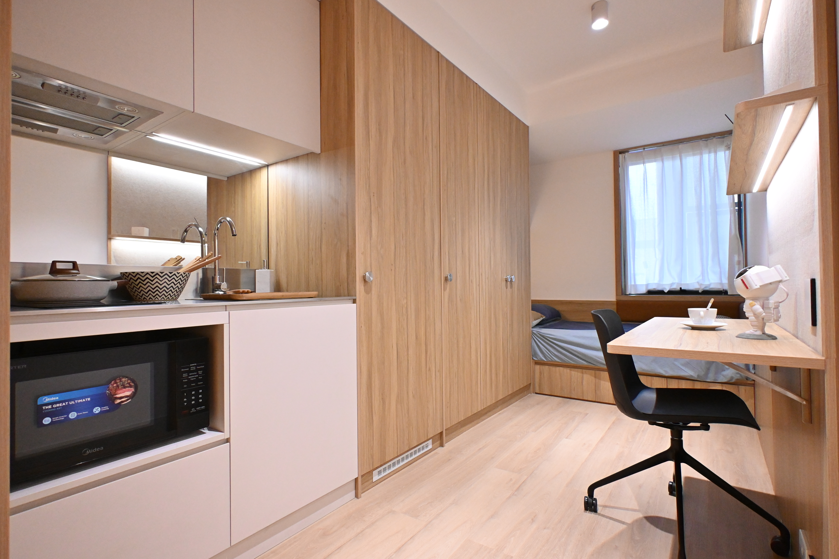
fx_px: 419
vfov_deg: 67.4
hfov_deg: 90.0
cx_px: 420
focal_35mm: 18
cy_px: 280
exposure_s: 1/100
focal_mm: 12
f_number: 4.5
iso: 2500
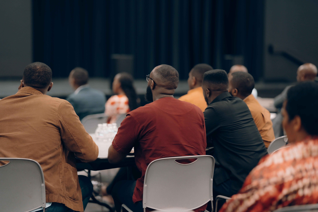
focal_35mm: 85
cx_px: 159
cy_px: 106
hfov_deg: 23.9
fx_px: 751
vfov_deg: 16.1
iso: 1000
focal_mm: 85
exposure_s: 1/125
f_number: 1.4
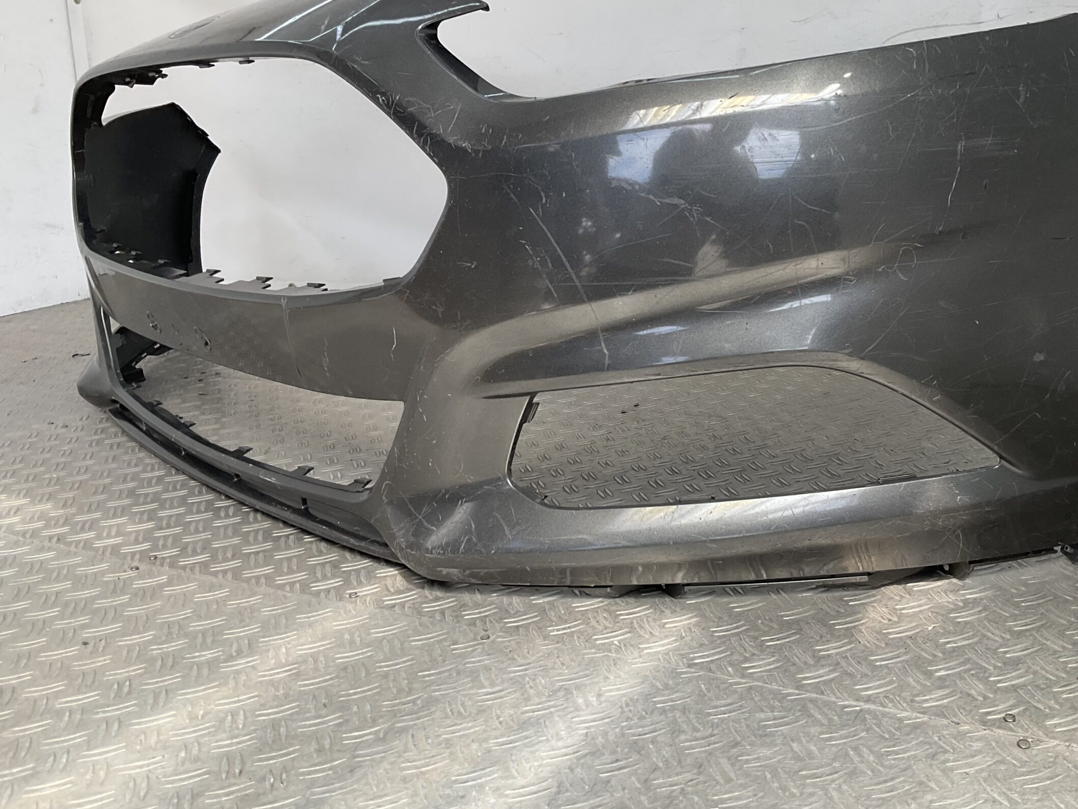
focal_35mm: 35
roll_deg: +4.1
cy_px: 338
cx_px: 639
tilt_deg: -15.1
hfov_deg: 52.3
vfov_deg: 40.6
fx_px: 1090
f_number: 1.8
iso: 16
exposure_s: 1/322
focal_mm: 3
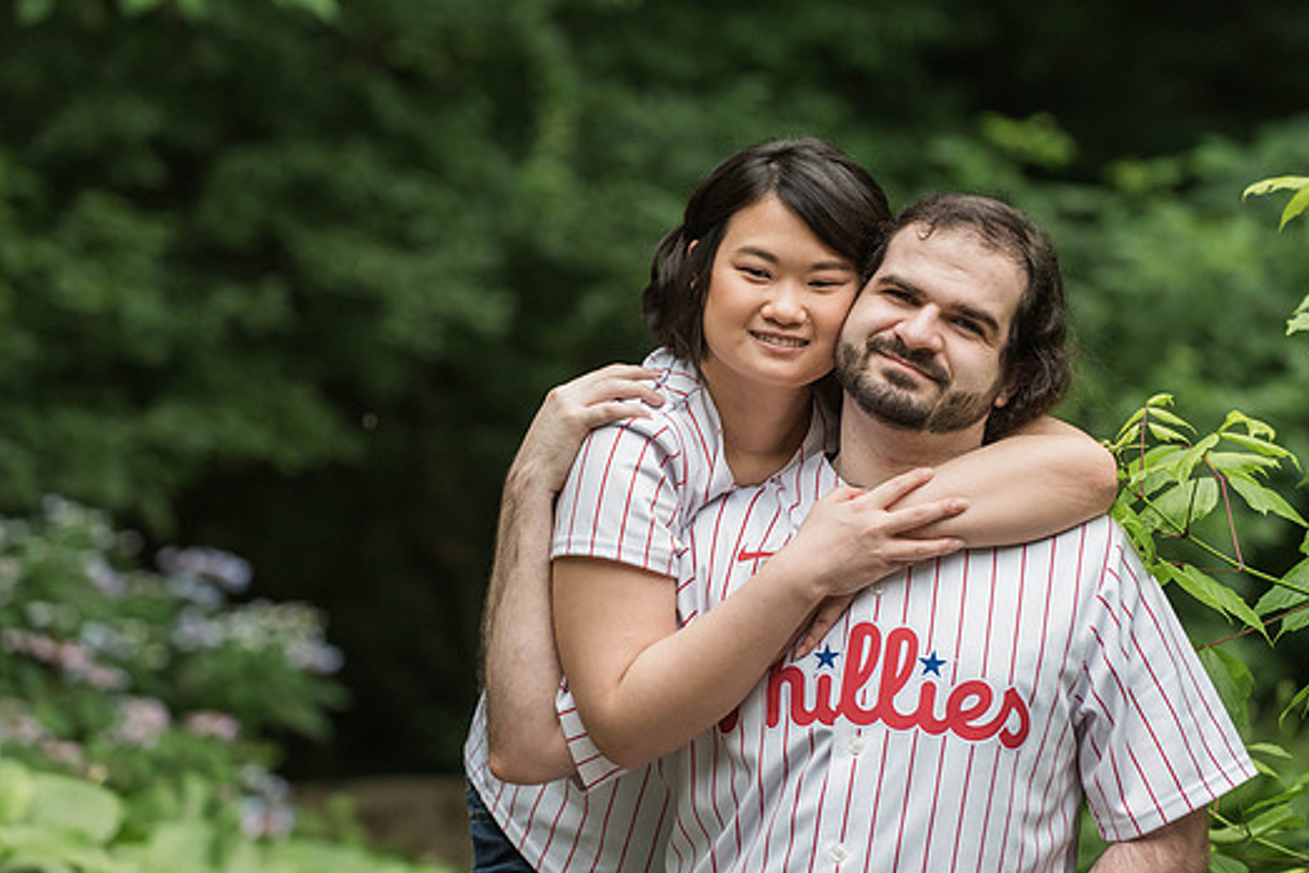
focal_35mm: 154
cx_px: 699
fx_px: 5601
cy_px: 399
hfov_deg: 13.3
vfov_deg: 8.9
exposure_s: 1/1000
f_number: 4
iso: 2000
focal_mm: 135
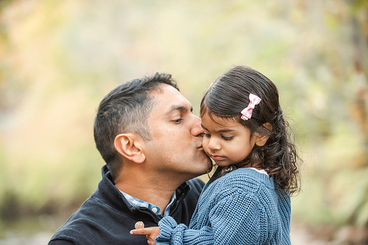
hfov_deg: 20.0
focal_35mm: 102
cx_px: 184
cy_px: 122
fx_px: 1043
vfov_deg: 13.4
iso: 2000
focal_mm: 102
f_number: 2.8
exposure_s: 1/60
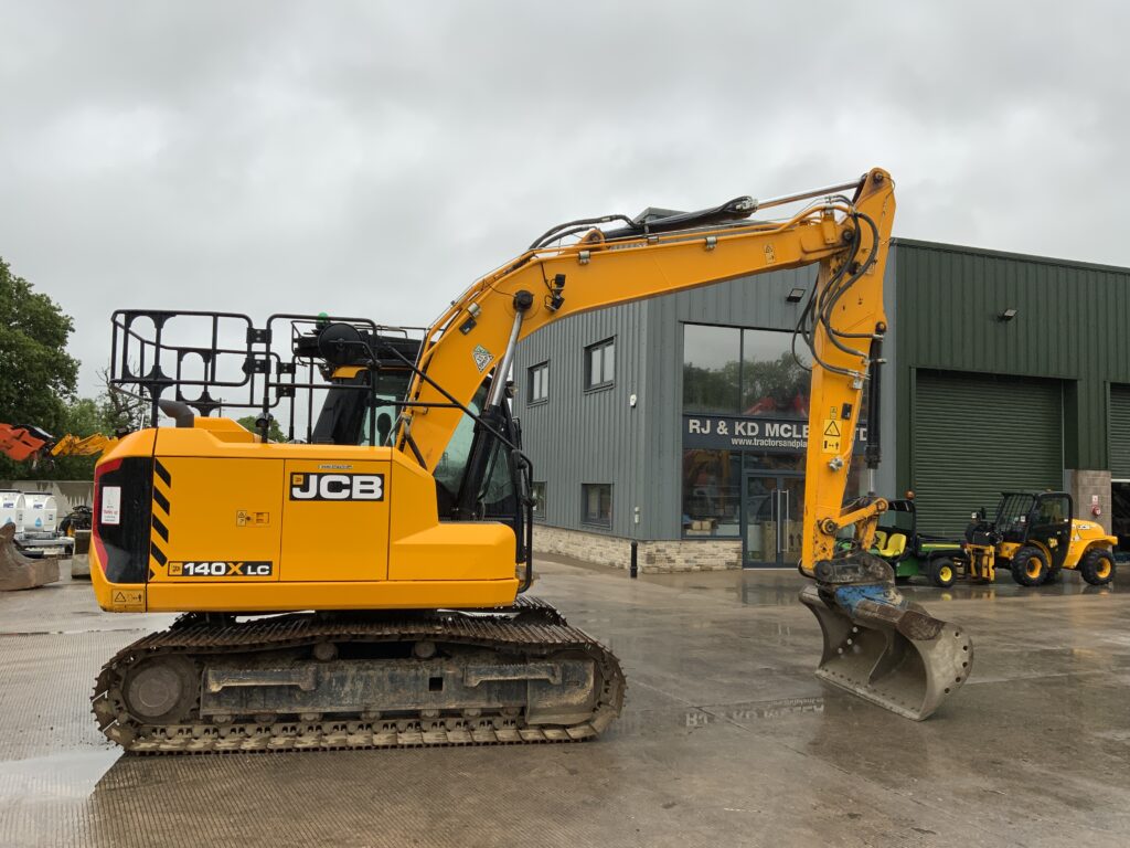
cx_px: 565
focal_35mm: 29
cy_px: 424
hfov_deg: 61.7
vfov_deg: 48.2
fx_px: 947
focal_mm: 3
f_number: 1.8
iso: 16
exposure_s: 1/210
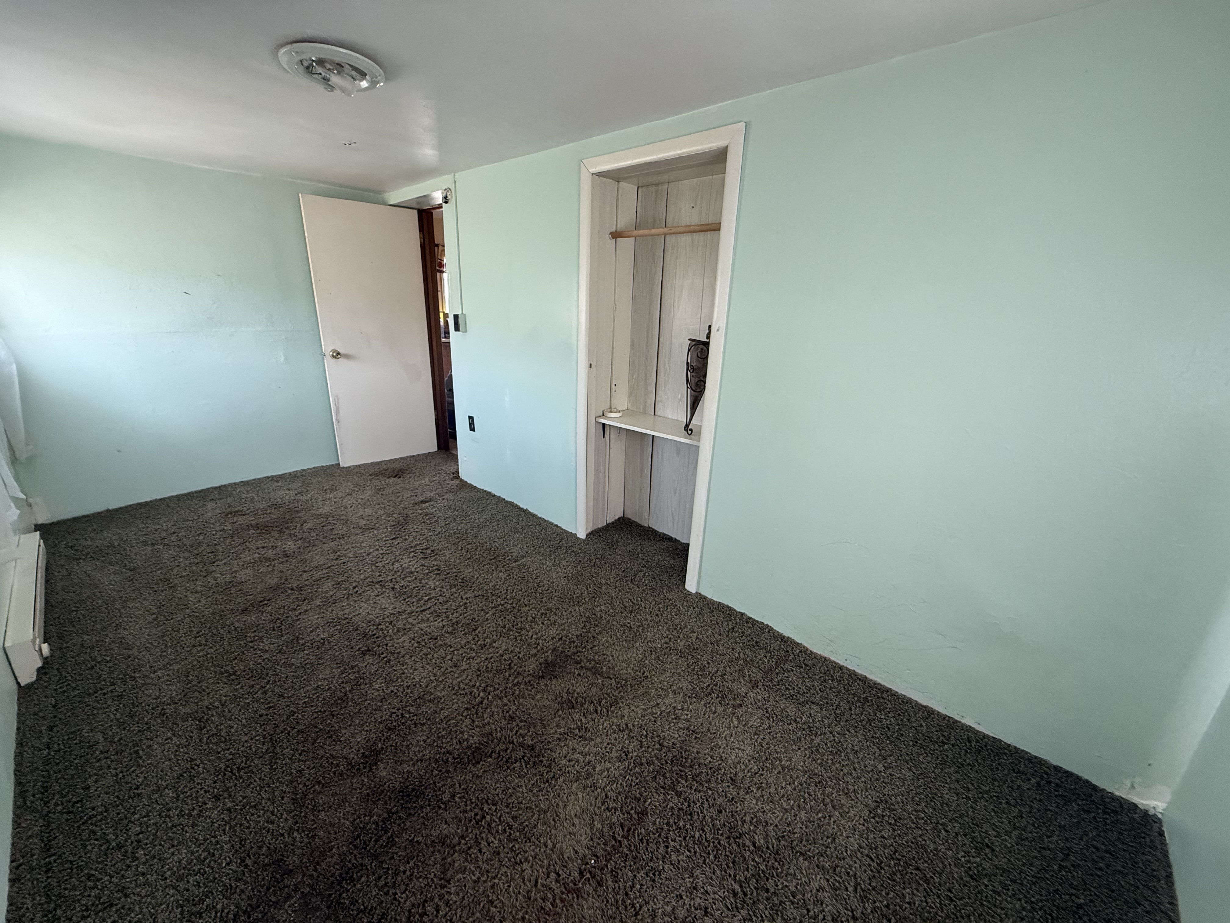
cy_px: 462
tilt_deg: -16.8
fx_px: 497
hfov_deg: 102.1
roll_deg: -1.7
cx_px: 615
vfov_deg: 85.7
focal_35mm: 14
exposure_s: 1/99
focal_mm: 2.22
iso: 250
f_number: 2.2
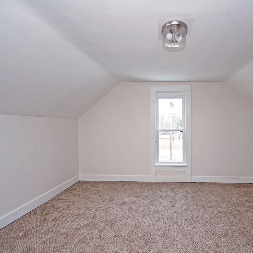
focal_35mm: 18
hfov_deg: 78.8
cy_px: 126
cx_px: 163
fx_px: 149
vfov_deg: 80.7
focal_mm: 14
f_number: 5
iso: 200
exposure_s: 1/100
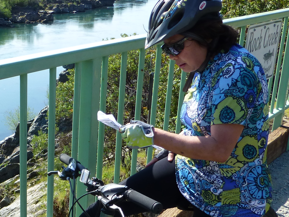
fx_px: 526
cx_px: 54
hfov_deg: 29.9
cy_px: 170
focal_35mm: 63
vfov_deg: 23.0
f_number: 4
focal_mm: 4.3
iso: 100
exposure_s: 1/400
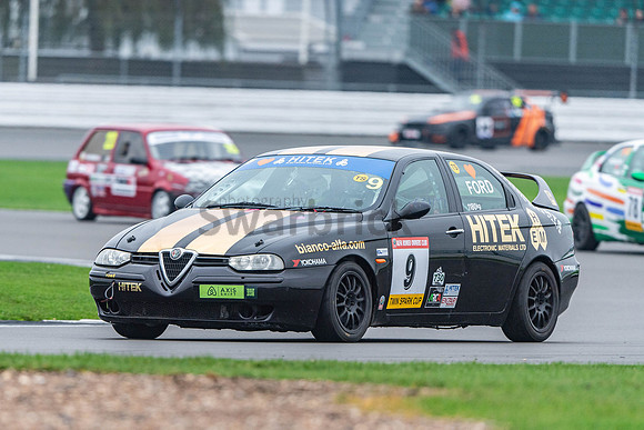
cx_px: 250
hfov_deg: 3.4
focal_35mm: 611
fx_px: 10938
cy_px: 263
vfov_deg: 2.3
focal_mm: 500
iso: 900
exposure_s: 1/640
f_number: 5.6
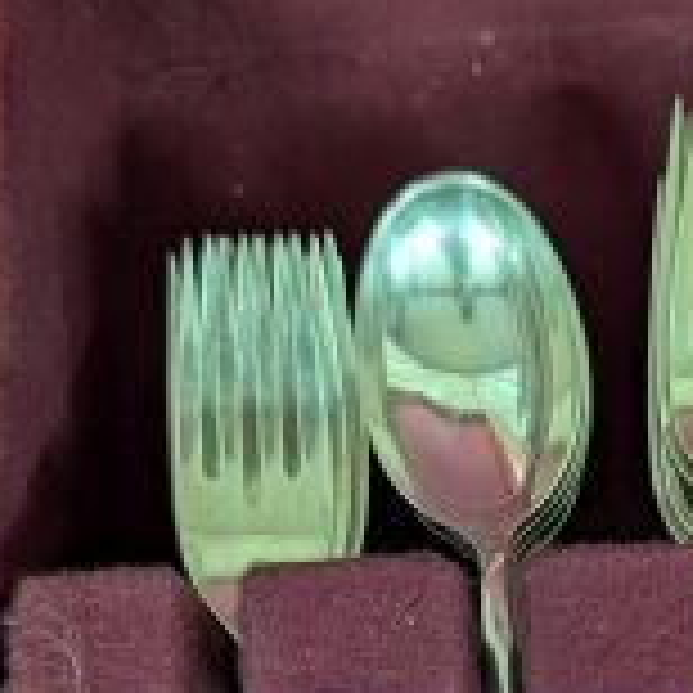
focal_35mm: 69
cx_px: 585
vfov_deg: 23.3
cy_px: 788
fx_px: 1563
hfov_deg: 24.5
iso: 476
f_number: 1.68
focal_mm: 6.9
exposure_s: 1/40
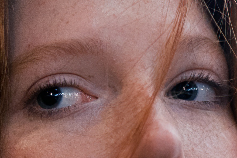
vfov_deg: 5.5
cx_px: 135
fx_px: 1573
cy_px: 397
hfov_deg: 8.6
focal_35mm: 239
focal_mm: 35
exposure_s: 1/160
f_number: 1.4
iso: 640
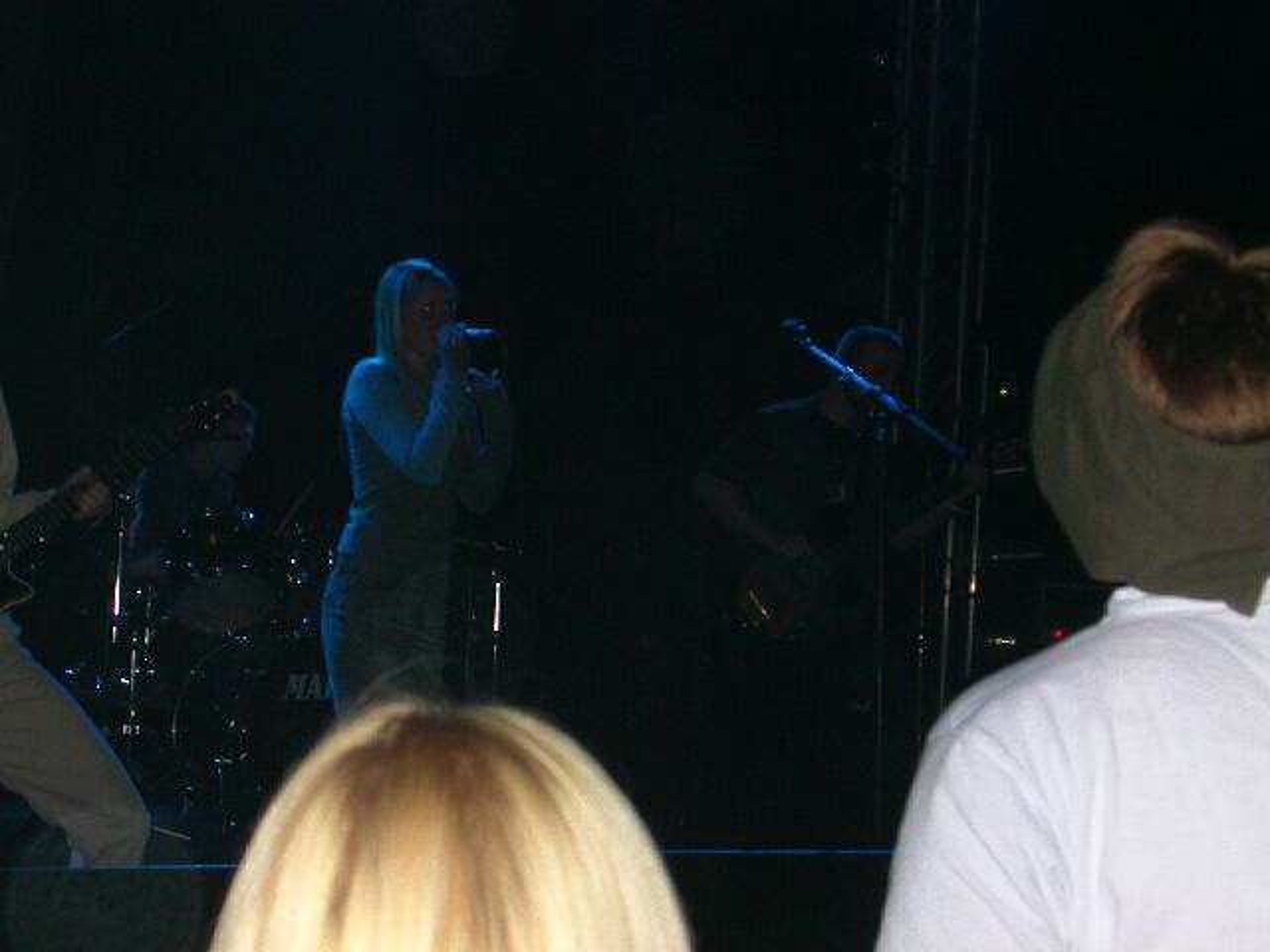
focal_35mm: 73
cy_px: 476
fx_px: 2678
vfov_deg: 20.2
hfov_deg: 26.7
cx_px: 635
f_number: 3.8
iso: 200
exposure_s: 1/59.9
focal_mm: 11.1
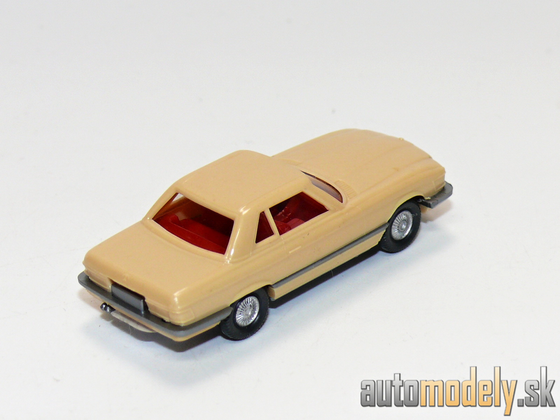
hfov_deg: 14.6
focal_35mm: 135
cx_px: 280
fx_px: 2184
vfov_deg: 11.0
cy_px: 210
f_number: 4
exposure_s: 1/30
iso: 100
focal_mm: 16.1
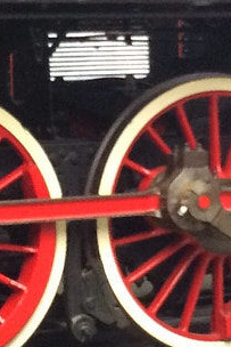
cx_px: 159
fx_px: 1577
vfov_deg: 12.5
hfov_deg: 8.4
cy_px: 119
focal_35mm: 164
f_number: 2.2
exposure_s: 1/30
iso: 125
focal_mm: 4.12
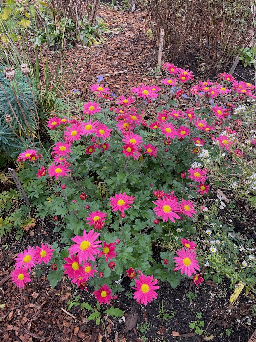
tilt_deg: -45.0
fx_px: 256
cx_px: 128
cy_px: 171
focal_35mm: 26
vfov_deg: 67.3
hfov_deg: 53.1
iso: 32
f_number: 1.6
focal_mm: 4.2
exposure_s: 1/193
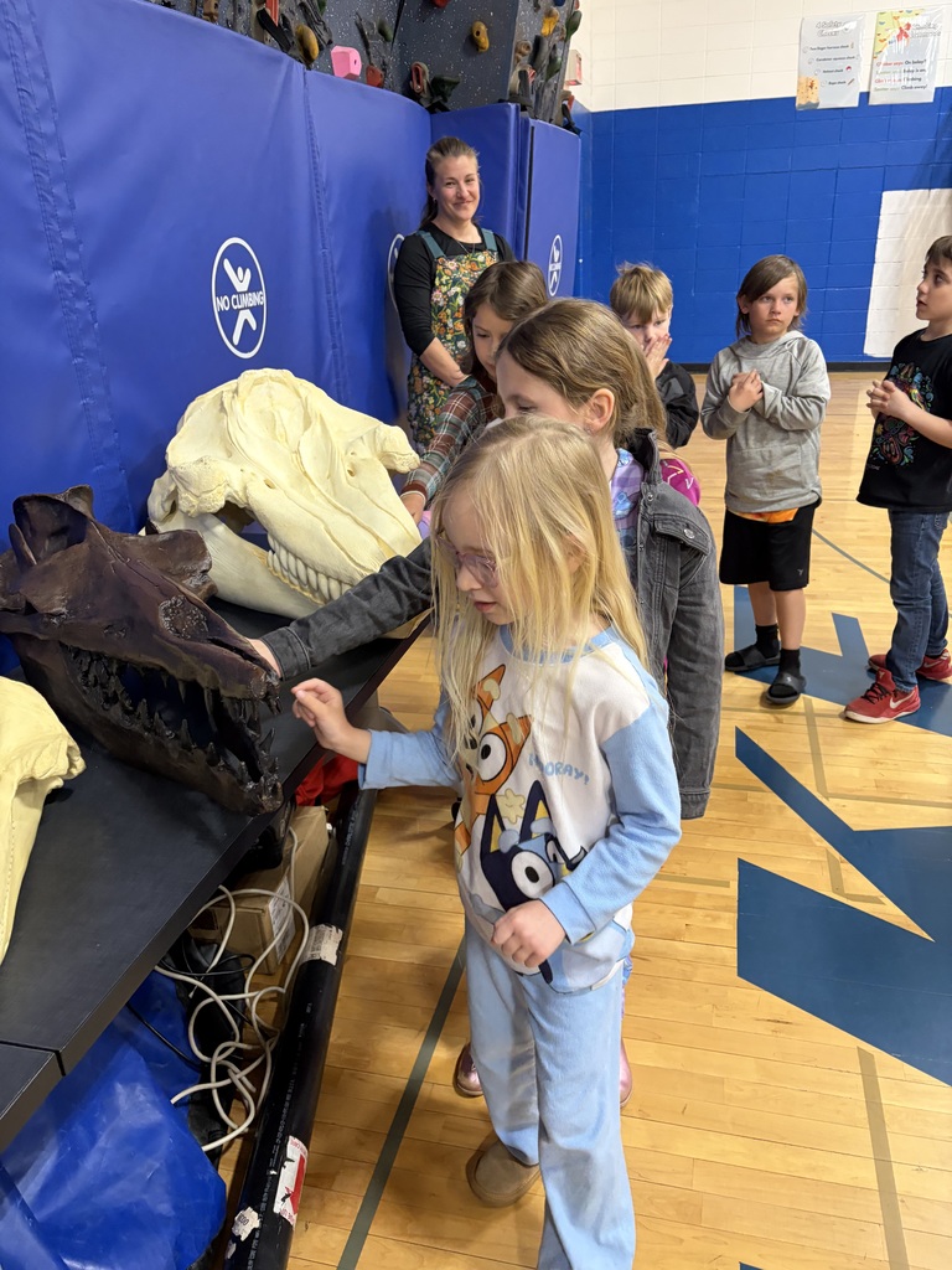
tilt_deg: -21.1
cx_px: 476
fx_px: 953
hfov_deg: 53.1
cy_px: 635
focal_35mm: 26
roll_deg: +2.4
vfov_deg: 67.3
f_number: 1.6
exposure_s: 1/60
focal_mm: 5.96
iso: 320
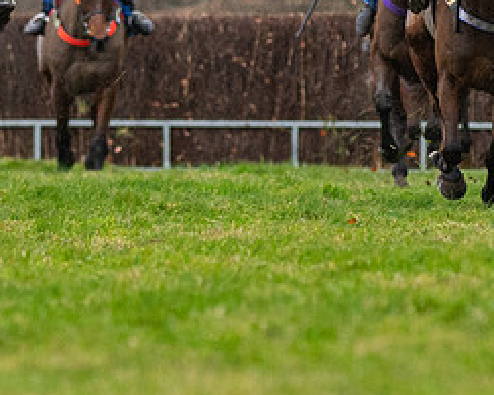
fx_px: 20671
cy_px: 31
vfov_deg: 1.1
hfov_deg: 1.4
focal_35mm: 1415
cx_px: 269
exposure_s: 1/1000
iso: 1000
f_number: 5
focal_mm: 300
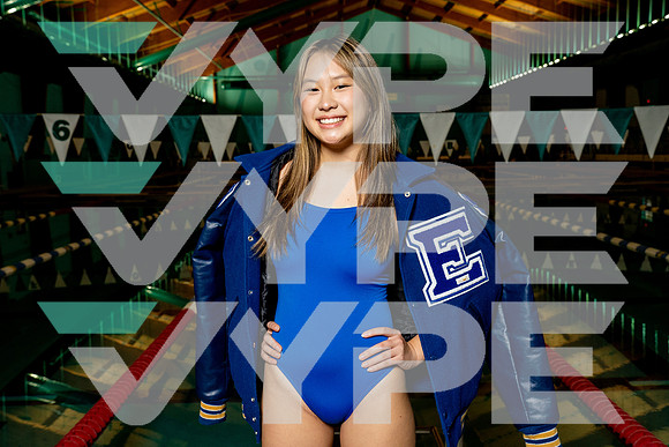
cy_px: 224
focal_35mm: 44
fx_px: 818
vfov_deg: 30.5
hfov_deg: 44.5
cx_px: 334
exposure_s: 1/250
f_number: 8
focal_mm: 44
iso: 1600
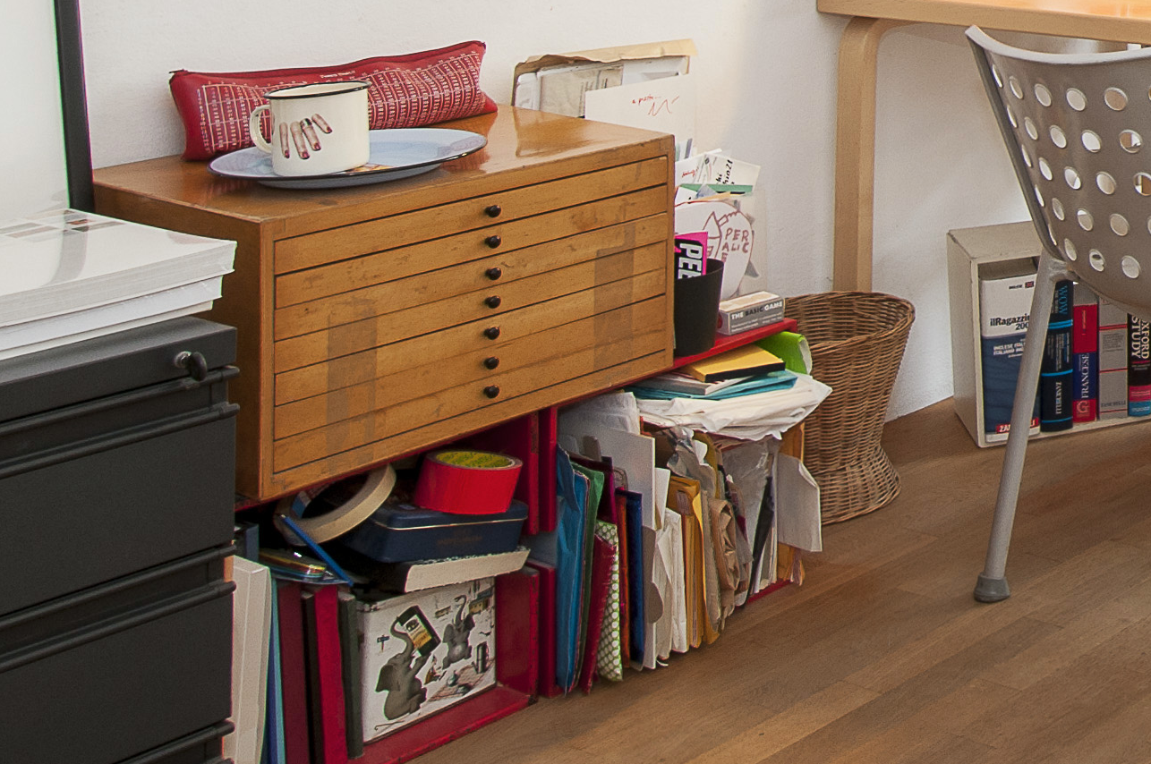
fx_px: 1916
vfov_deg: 20.2
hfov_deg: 25.8
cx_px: 1682
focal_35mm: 60
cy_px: -296
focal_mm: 12
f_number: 11
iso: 100
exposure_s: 1/2
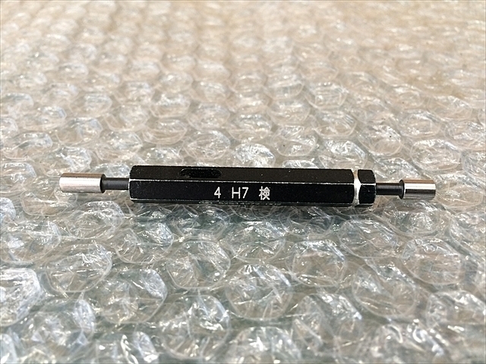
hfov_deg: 61.7
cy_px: 182
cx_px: 243
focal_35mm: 29
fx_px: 407
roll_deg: +1.6
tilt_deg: -41.8
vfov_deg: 48.2
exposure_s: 1/30
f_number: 2.2
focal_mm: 4.15
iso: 80
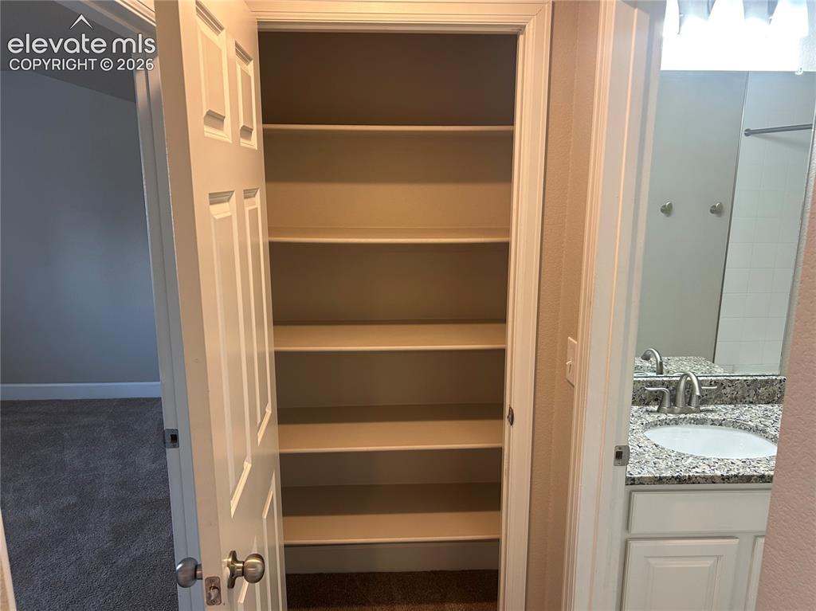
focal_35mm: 26
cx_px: 408
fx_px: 613
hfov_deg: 67.3
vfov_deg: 53.0
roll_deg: +0.0
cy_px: 306
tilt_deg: -10.6
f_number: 1.5
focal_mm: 5.7
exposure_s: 1/120
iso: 125
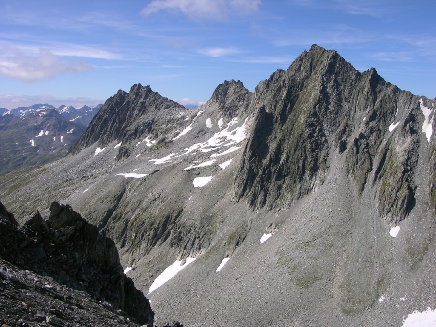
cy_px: 164
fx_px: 441
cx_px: 218
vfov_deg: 40.7
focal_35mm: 35
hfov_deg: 52.6
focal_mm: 8.9
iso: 50
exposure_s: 1/283
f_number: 6.3
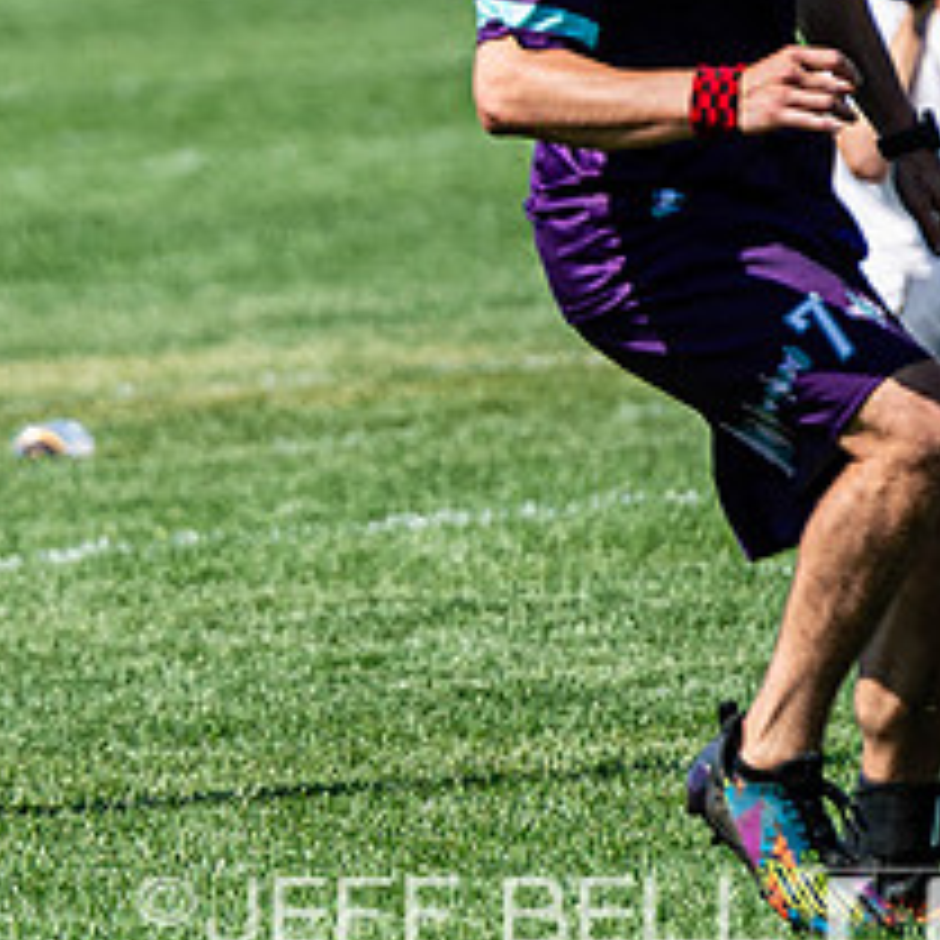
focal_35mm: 1281
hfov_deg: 1.4
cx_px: -286
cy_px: -35
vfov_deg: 1.4
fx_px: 39355
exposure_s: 1/1250
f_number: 3.2
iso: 100
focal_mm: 200
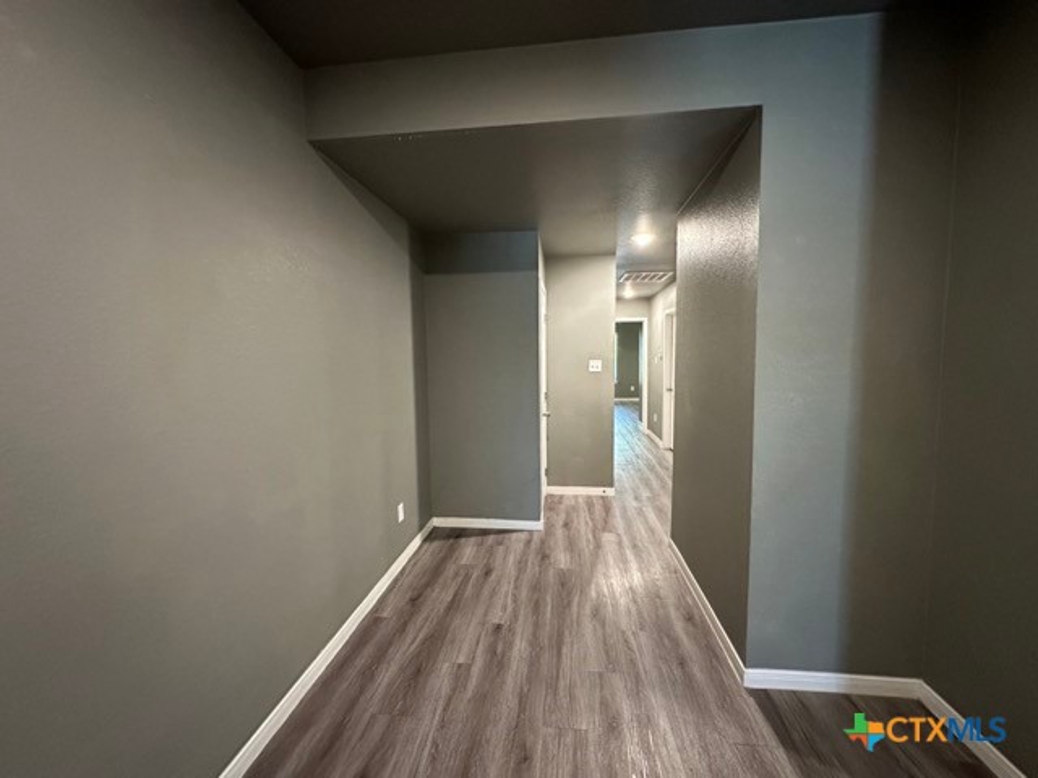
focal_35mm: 14
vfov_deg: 85.7
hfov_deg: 102.1
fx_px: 420
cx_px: 519
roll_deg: +0.9
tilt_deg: -4.9
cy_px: 389
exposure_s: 1/60
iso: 1000
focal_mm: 2.22
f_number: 2.2
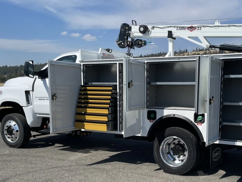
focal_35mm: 44
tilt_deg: -8.9
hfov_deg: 42.5
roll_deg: -0.7
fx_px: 308
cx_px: 158
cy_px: 131
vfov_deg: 32.4
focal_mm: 4.2
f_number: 1.6
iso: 32
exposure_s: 1/5051
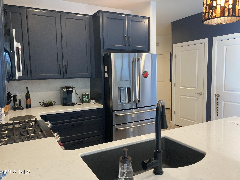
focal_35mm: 28
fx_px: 194
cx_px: 120
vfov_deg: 49.7
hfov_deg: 63.4
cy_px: 90
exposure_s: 1/60
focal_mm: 3.99
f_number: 1.8
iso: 250
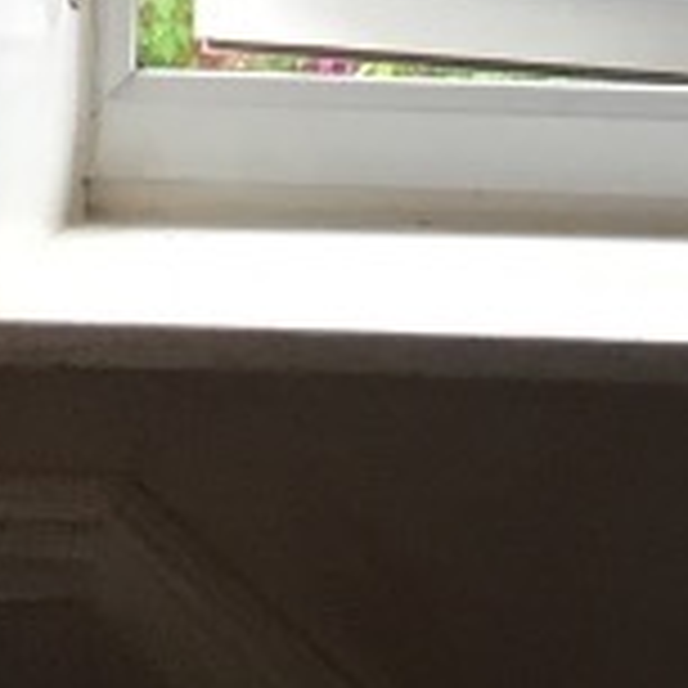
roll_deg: -0.3
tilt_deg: +4.0
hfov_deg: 8.6
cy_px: -1268
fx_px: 4520
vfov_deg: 7.7
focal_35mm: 201
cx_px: 755
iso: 50
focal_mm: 4.15
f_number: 2.2
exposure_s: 1/33
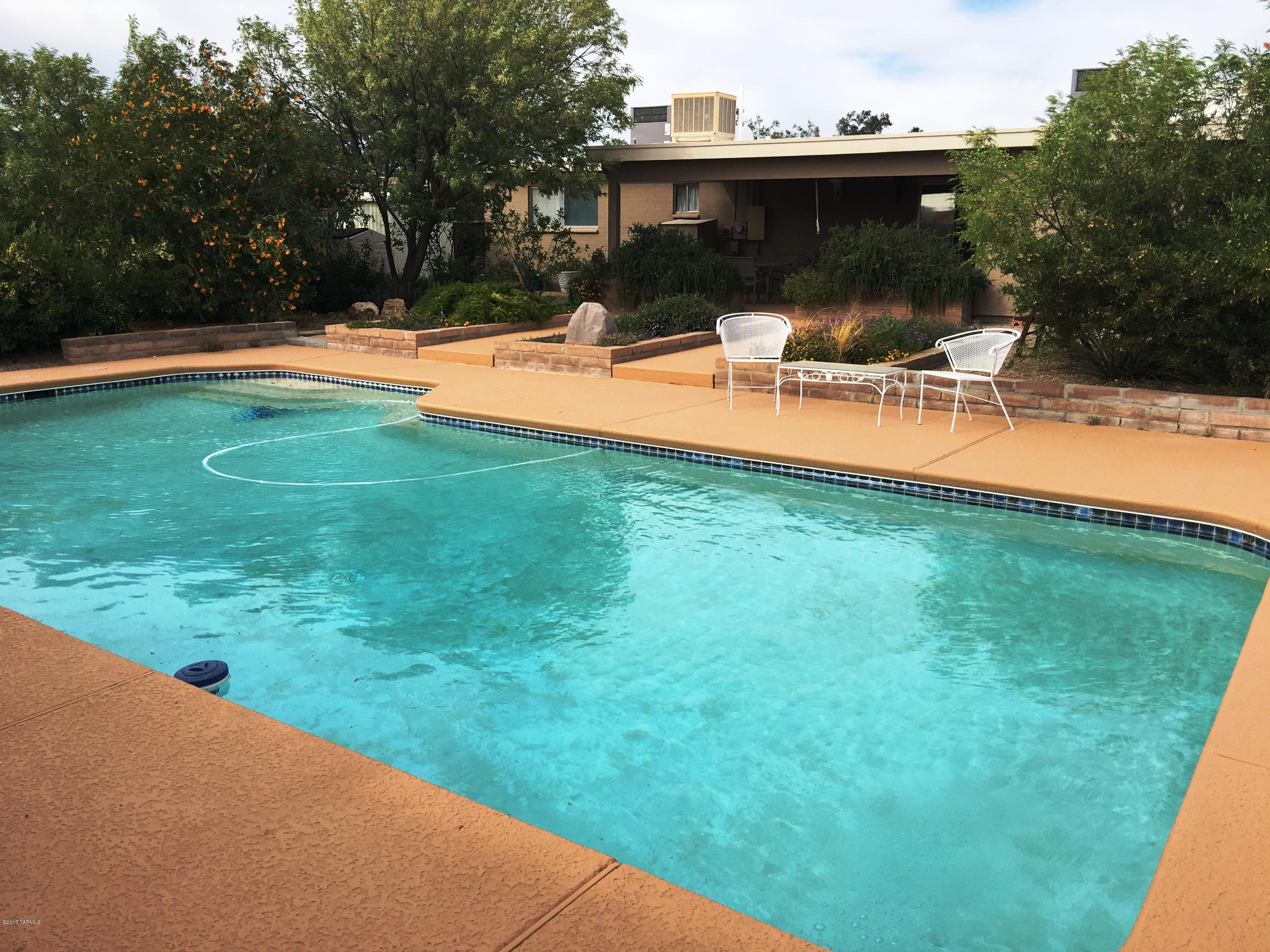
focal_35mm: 29
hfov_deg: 61.7
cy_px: 476
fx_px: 1064
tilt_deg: -12.2
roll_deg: -0.2
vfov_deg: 48.2
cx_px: 635
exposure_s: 1/1221
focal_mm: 4.15
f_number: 2.2
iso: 25
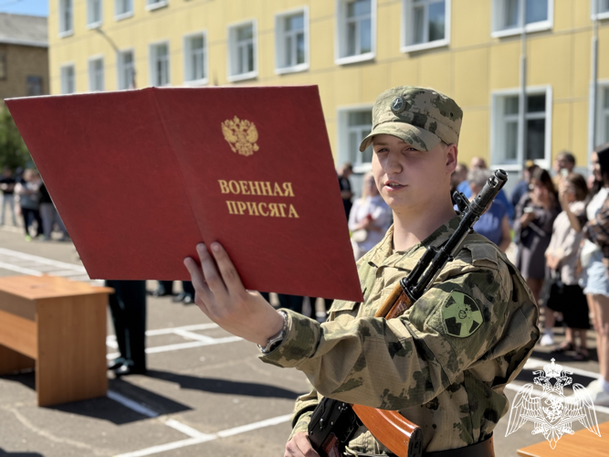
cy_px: 228
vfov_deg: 30.3
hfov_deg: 39.7
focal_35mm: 48
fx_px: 844
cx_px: 304
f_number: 1.78
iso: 100
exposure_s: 1/3378
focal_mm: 6.76
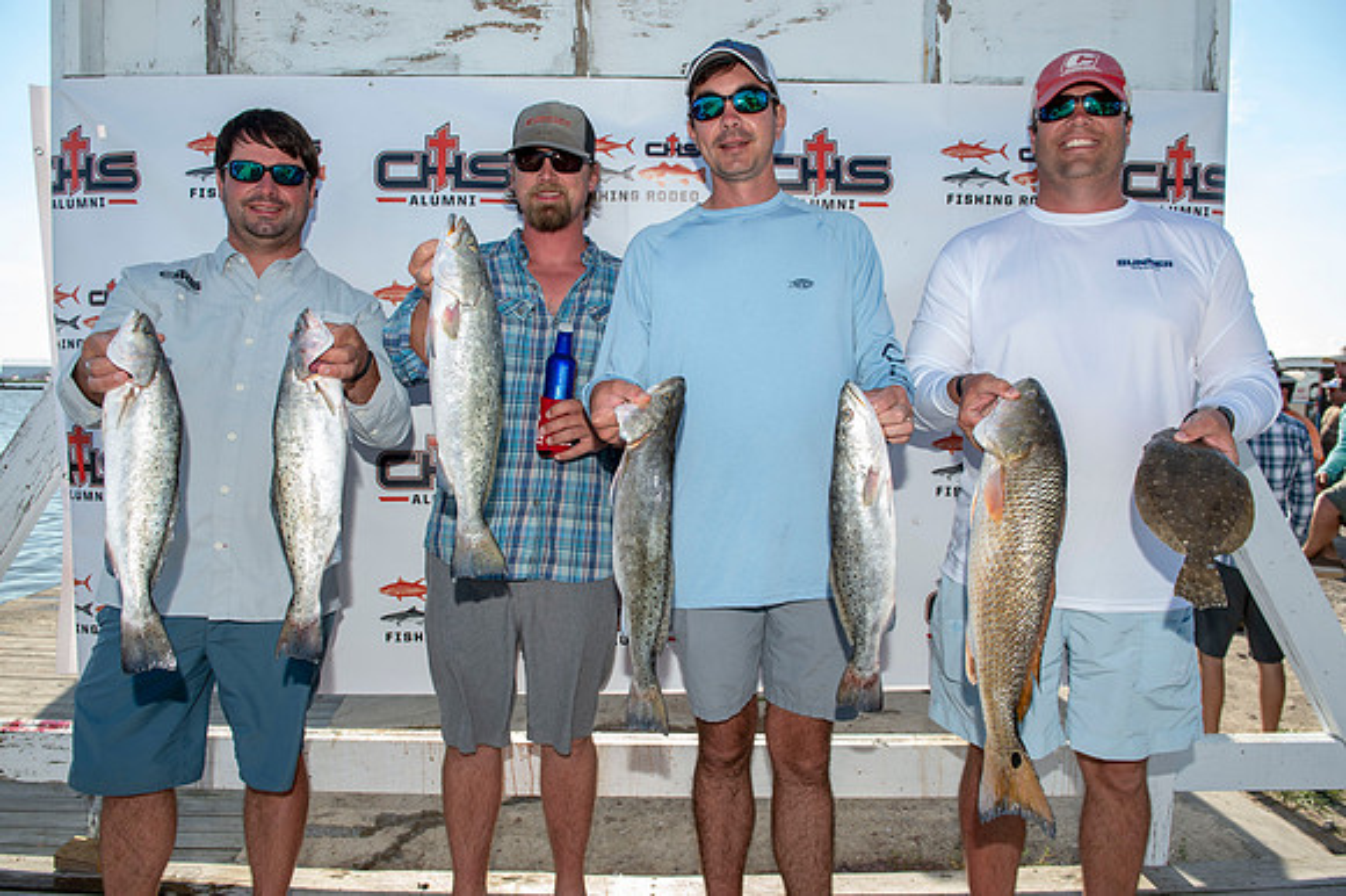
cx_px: 673
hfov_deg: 73.8
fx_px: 897
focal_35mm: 24
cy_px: 448
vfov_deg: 53.1
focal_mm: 24
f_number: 7.1
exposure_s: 1/125
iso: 50
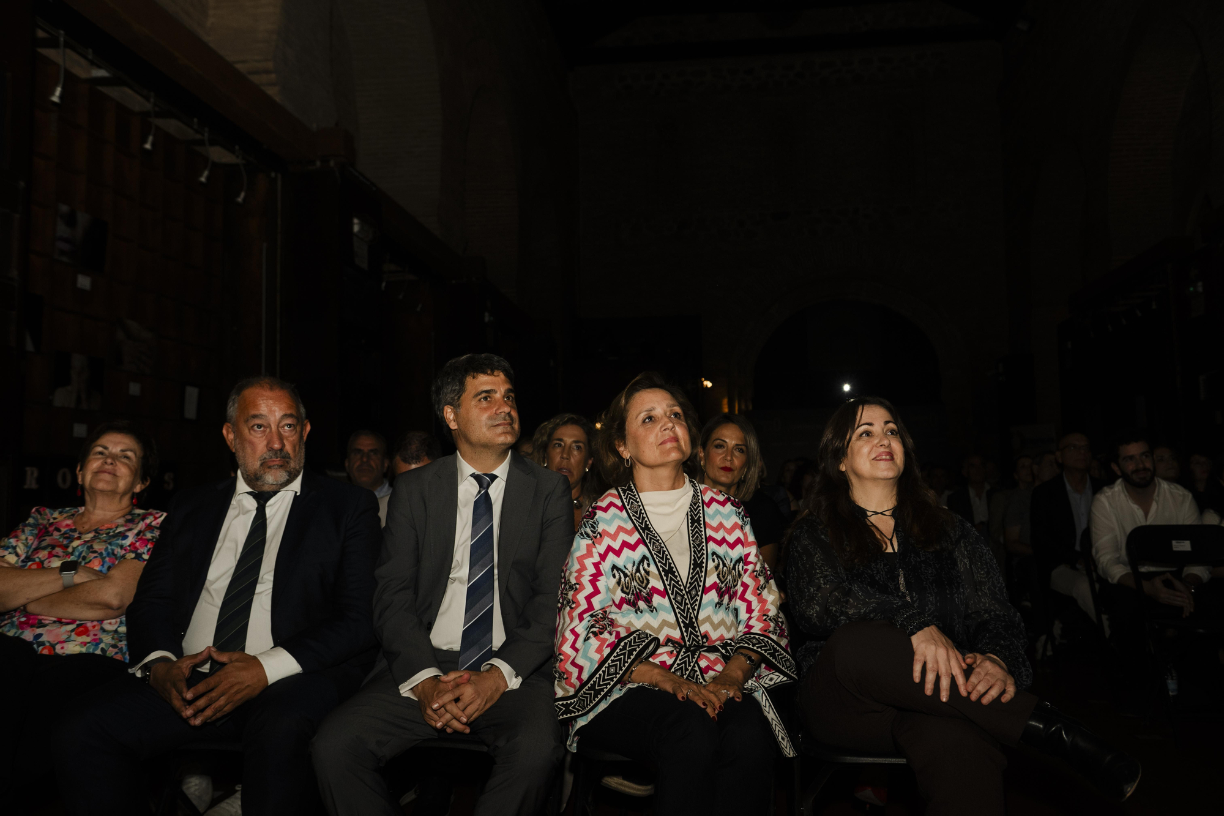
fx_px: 1088
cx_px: 612
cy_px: 408
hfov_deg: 58.7
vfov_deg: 41.1
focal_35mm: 32
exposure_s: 1/200
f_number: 4.5
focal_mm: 32
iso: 800
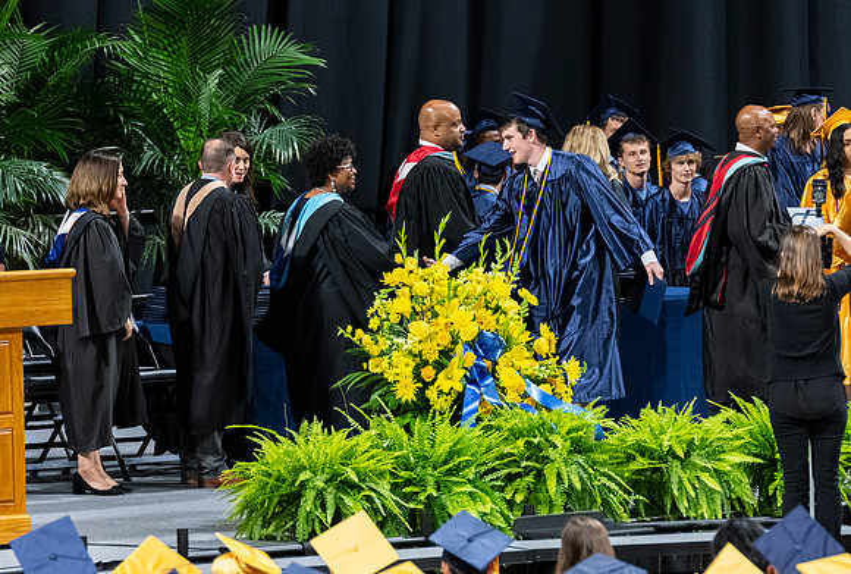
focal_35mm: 337
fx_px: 8002
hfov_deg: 6.1
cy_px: 292
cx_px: 532
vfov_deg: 4.1
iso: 2000
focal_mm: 190
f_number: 4
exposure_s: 1/200
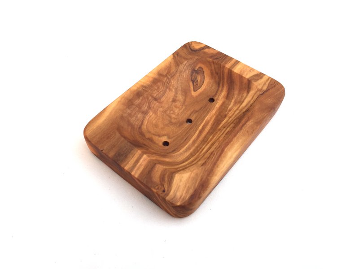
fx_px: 301
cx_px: 180
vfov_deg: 48.2
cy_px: 134
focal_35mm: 29
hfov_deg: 61.7
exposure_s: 1/1276
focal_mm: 4.15
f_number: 2.2
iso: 32
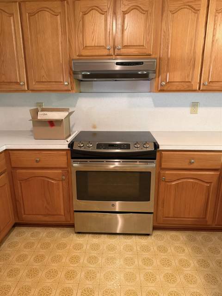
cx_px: 111
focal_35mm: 24
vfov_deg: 71.6
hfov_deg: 56.8
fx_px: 205
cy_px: 148
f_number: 1.78
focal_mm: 6.76
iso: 640
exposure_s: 1/60
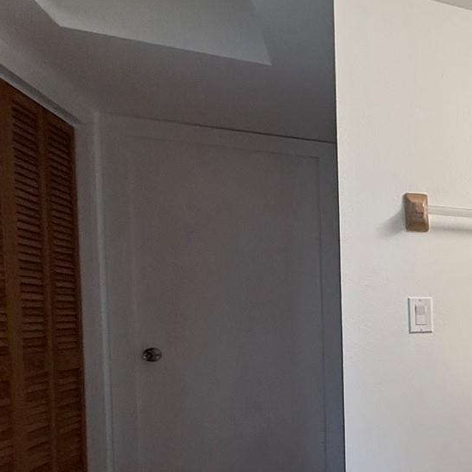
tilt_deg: -1.5
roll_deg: +0.2
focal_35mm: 36
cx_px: 675
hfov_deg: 30.5
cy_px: 335
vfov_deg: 45.0
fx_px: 555
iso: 200
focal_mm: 2.22
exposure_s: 1/120
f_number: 2.2
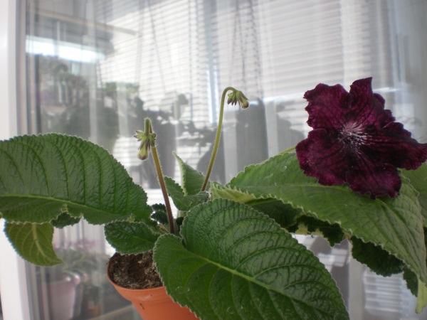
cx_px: 214
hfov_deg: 49.0
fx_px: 469
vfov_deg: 37.7
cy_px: 160
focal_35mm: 38
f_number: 3.1
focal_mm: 6.3
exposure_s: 1/40
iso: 100
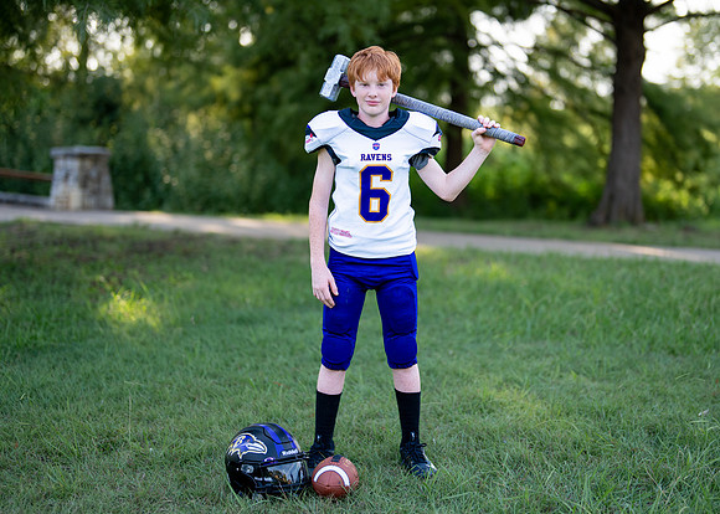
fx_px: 1316
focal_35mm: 64
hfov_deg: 30.6
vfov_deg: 22.1
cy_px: 236
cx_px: 395
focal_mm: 50
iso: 100
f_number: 1.2
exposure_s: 1/1250
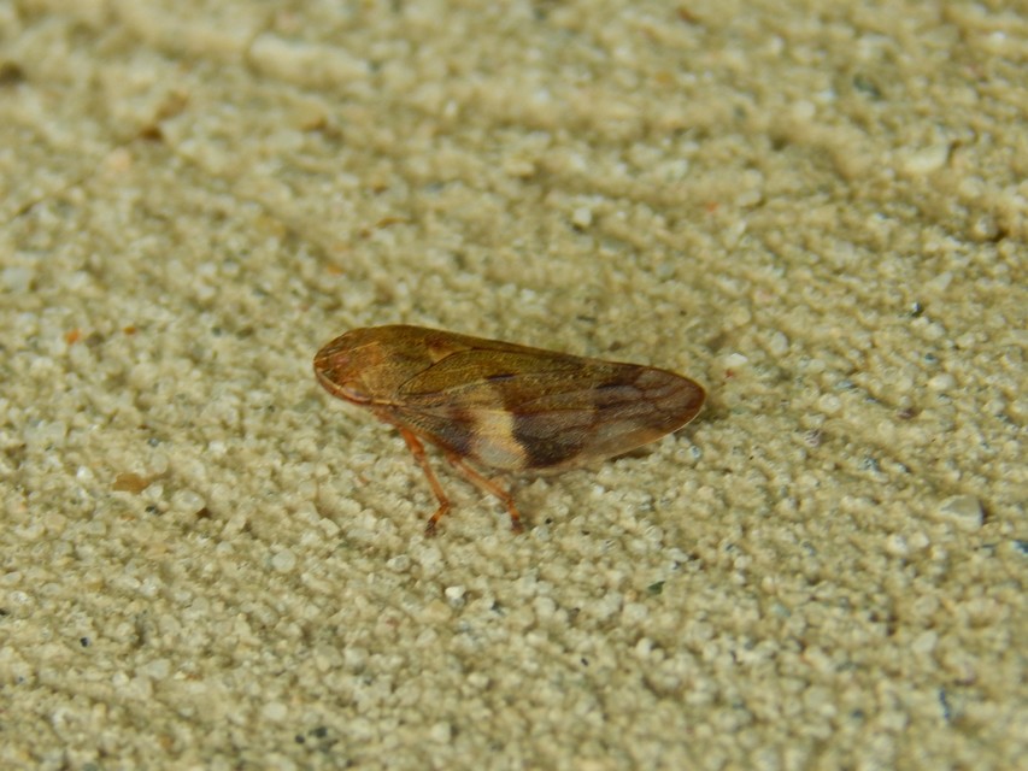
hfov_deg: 10.9
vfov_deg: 8.2
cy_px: 386
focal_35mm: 182
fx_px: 5406
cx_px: 514
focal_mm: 32.8
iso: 125
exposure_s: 1/30
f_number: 5.3
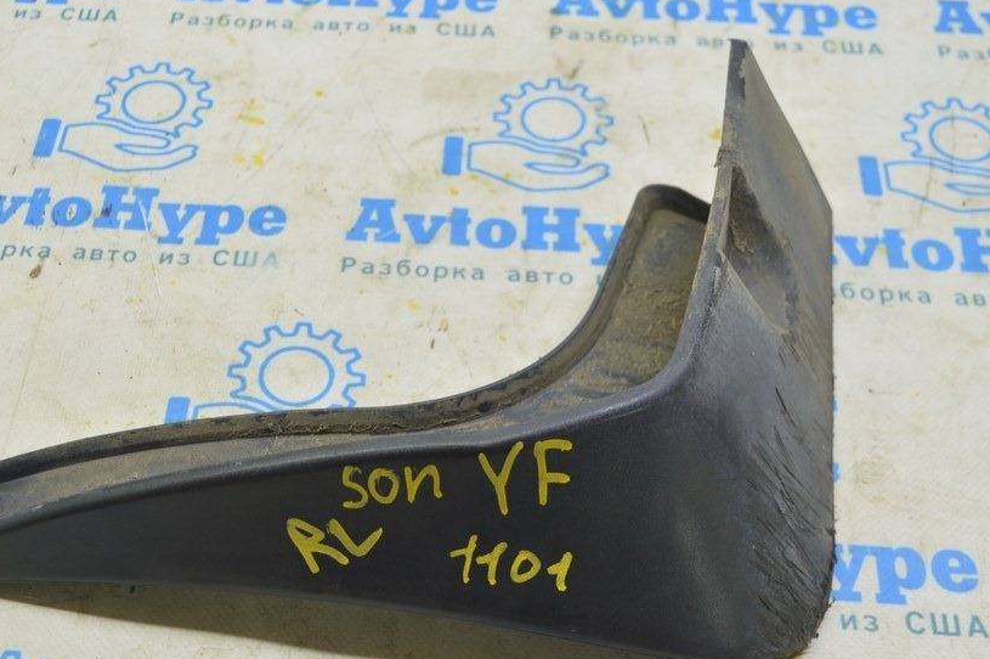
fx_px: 1501
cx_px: 377
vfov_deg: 24.7
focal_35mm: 55
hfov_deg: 36.3
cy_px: 390
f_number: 5.6
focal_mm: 29
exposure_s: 1/20
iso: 400
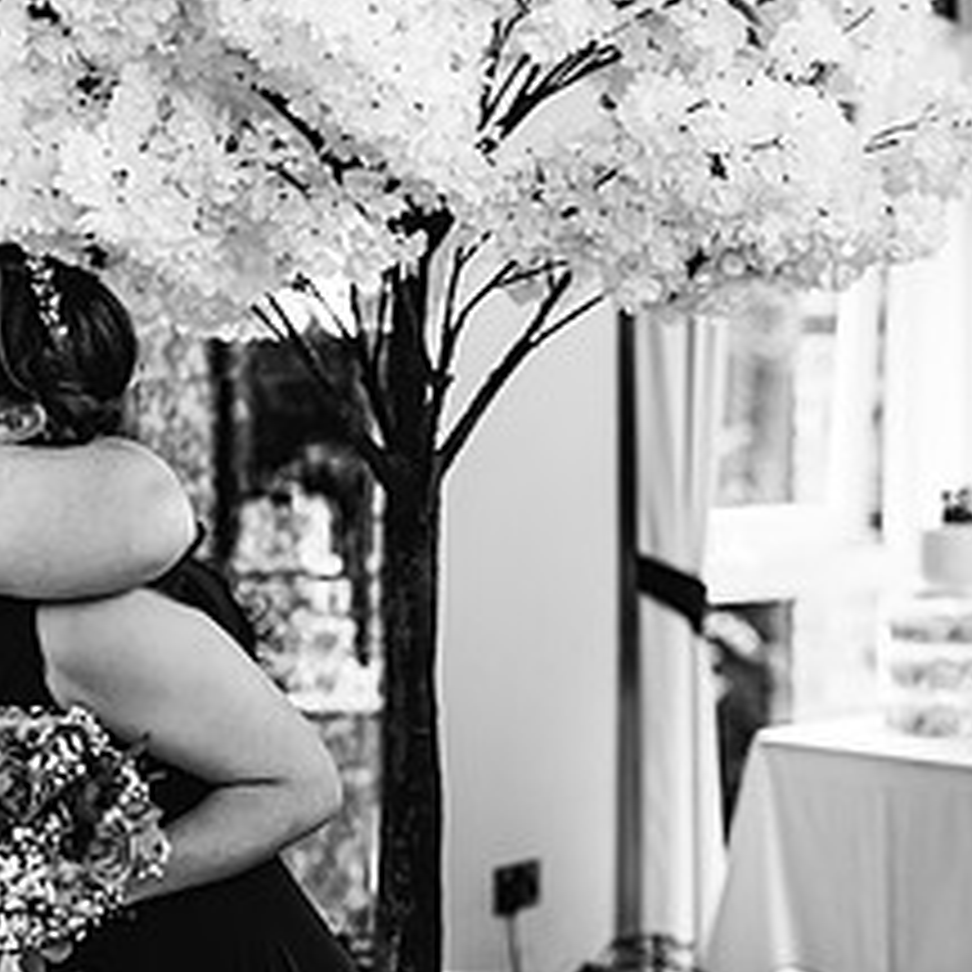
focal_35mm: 80
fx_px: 2541
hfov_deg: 21.6
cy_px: 515
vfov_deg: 21.6
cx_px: 346
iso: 1000
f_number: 1.4
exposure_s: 1/250
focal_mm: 35
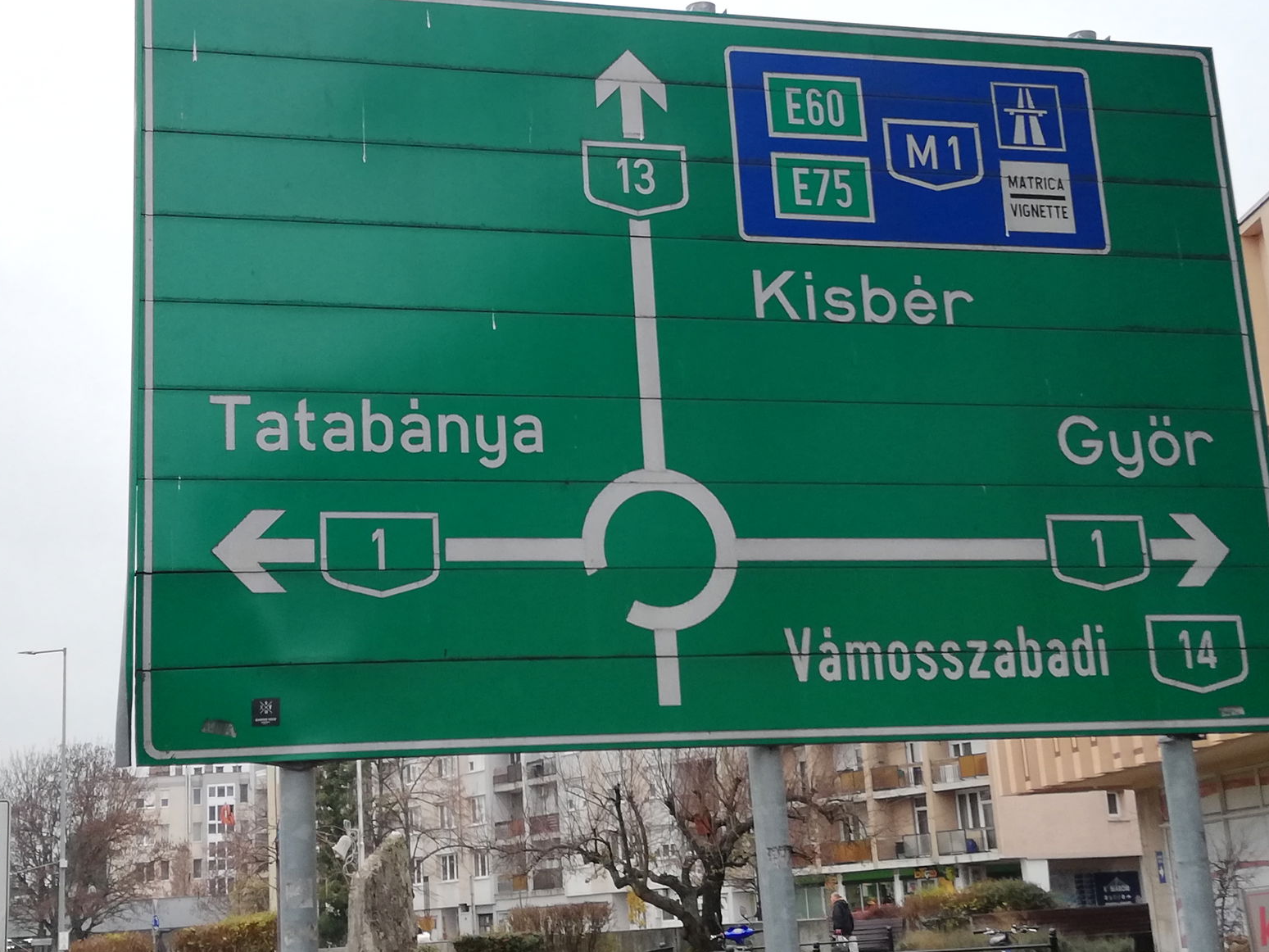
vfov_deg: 25.6
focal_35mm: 57
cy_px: 371
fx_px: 2090
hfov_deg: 33.8
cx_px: 578
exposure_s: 1/60
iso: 160
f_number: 2.2
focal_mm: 3.81
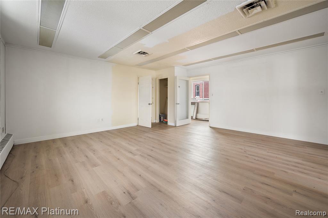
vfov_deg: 81.1
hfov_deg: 104.3
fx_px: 127
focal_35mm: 14
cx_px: 164
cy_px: 109
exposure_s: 1/1.25
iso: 100
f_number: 11
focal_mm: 14
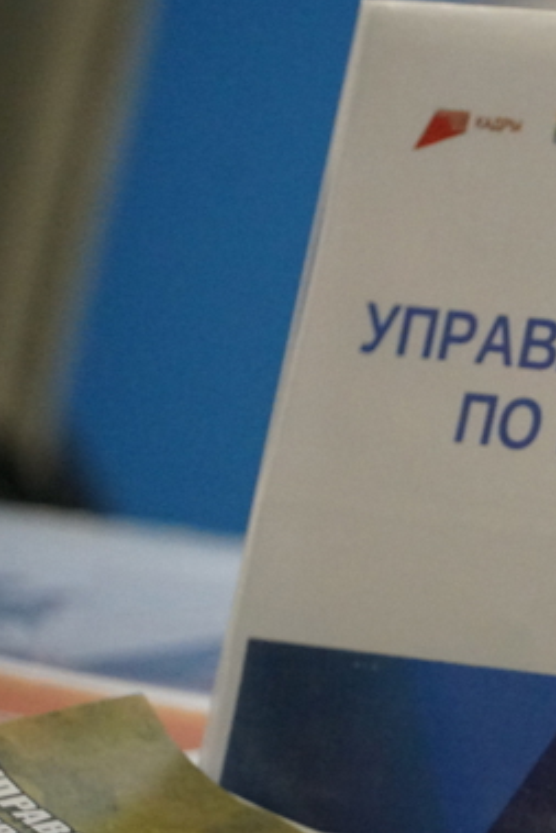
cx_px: 800
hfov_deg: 3.4
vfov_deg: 5.1
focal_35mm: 401
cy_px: 481
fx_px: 9280
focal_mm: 135
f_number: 5.6
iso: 6400
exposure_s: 1/200
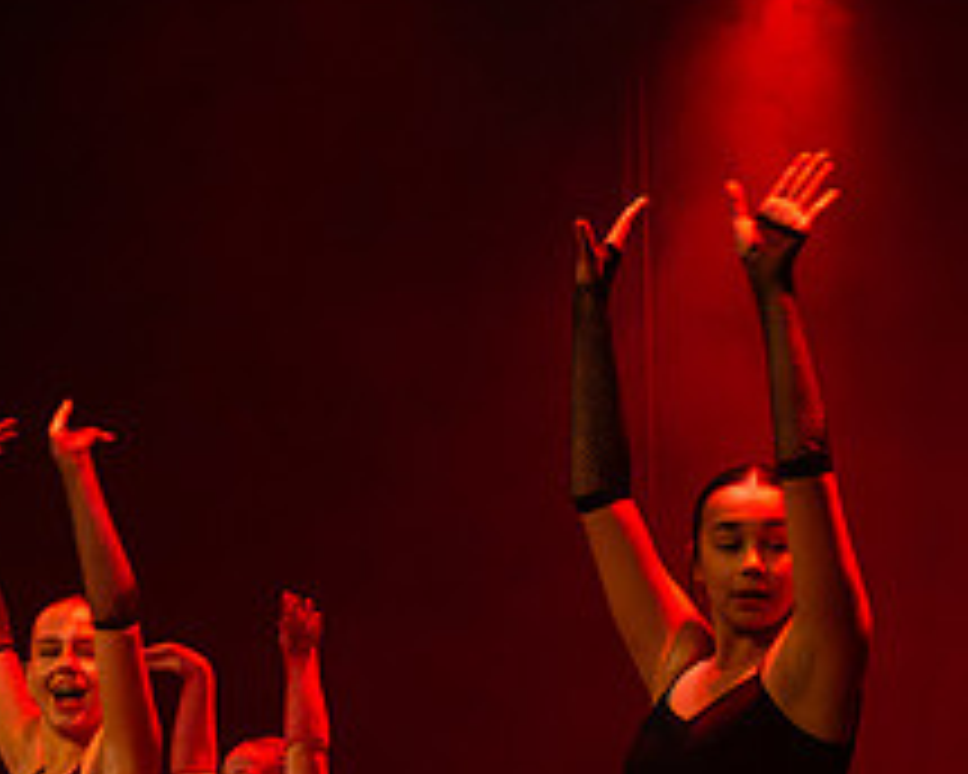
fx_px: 5443
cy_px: 681
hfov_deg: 10.1
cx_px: 12
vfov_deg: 8.1
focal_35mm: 190
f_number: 5
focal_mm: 50
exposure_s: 1/200
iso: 4000
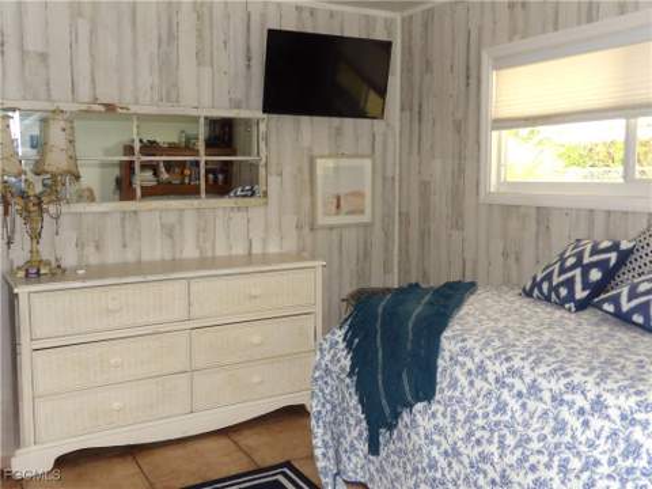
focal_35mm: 33
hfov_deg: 55.4
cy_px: 244
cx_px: 326
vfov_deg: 42.9
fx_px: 622
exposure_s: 1/33
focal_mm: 5.9
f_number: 3.6
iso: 200
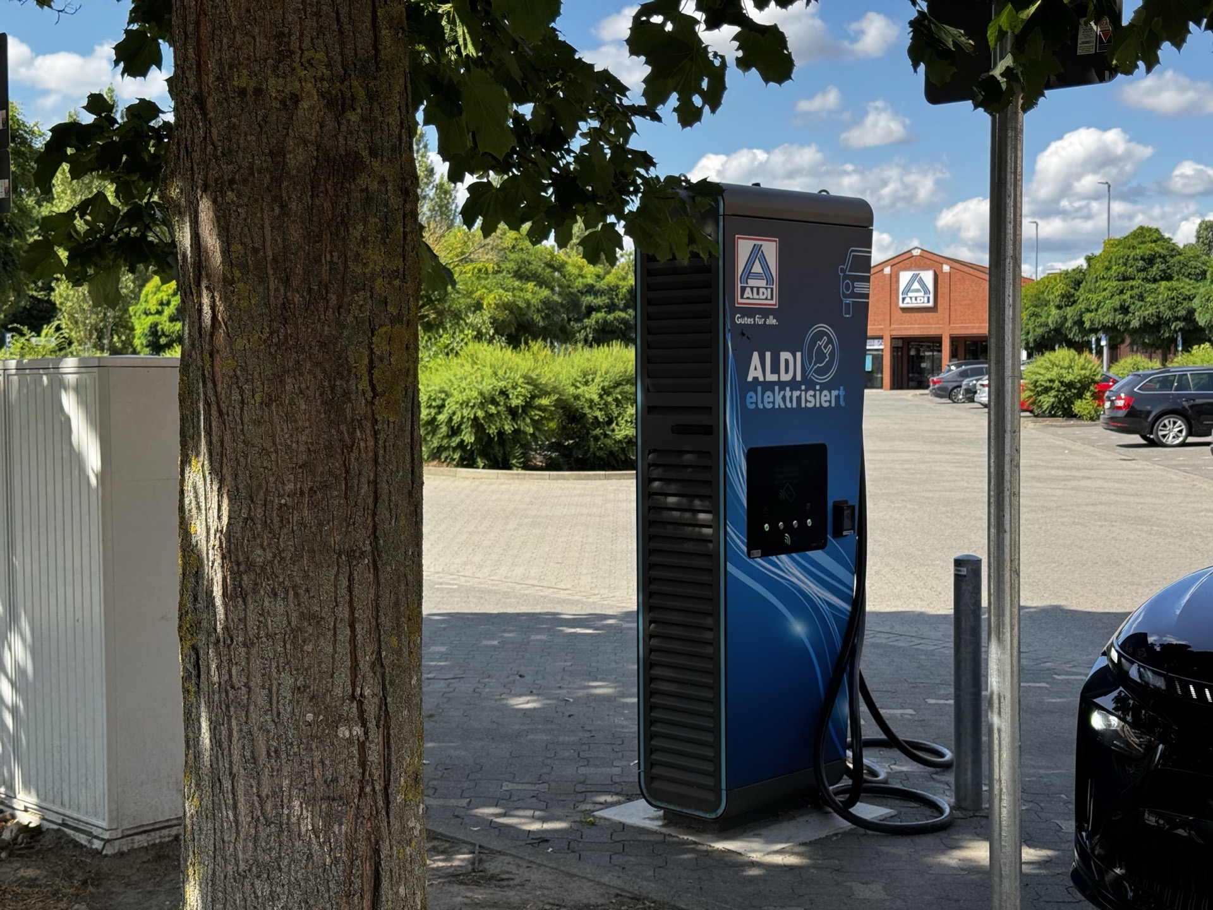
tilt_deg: -2.7
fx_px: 1682
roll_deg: +0.7
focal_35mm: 48
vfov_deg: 30.3
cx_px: 606
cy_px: 455
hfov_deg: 39.7
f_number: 1.78
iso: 64
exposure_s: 1/1770
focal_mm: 6.76
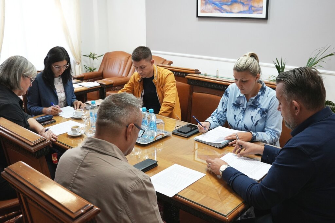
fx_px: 335
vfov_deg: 36.9
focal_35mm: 36
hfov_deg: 53.1
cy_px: 112
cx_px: 168
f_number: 4
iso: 1600
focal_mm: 24
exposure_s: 1/160
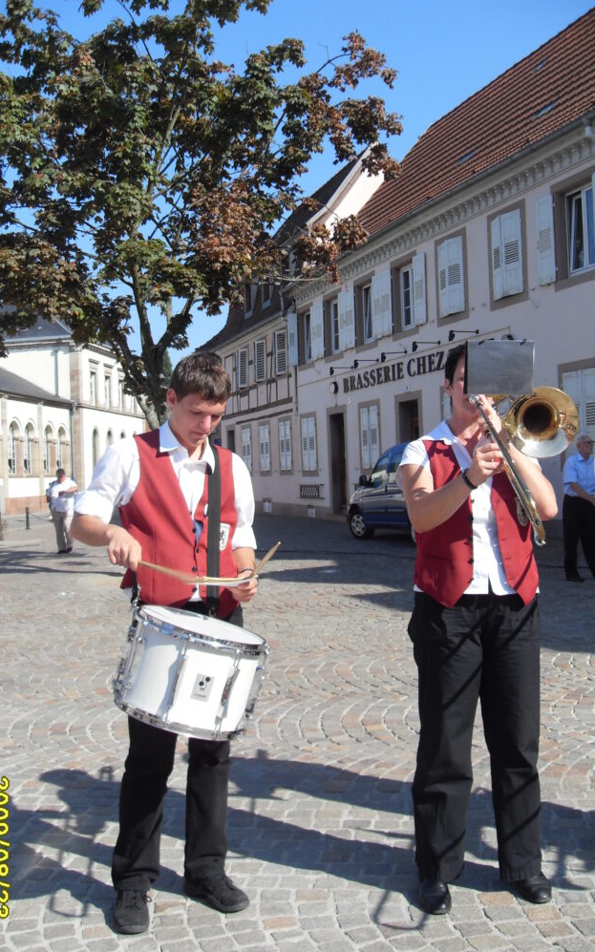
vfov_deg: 52.7
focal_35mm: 37
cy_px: 483
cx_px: 294
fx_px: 960
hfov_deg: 34.4
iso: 80
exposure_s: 1/180
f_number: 7
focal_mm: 6.3
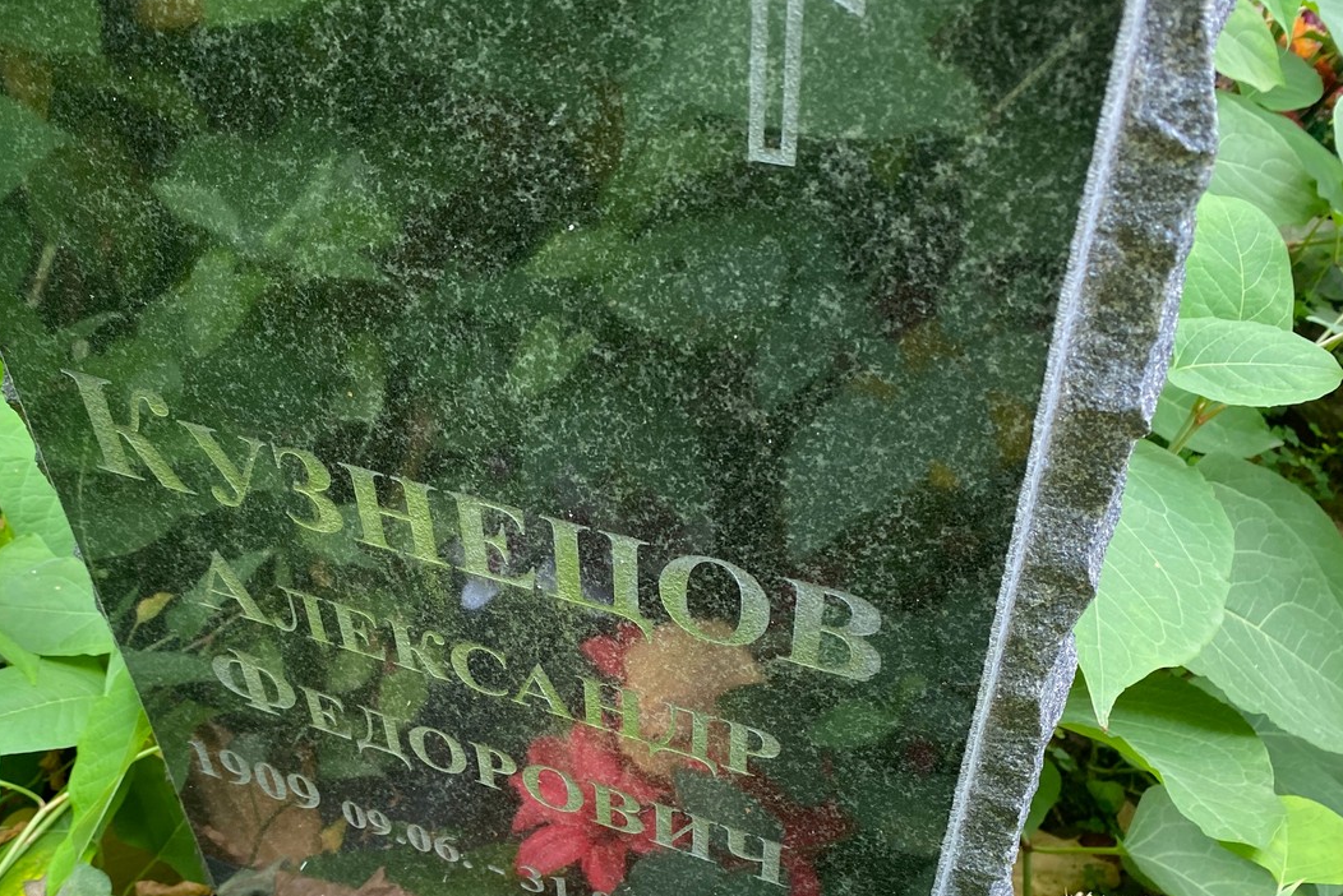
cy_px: 624
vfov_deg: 35.5
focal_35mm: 37
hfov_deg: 51.6
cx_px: 546
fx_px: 1381
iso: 125
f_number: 1.8
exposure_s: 1/121
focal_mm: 4.25
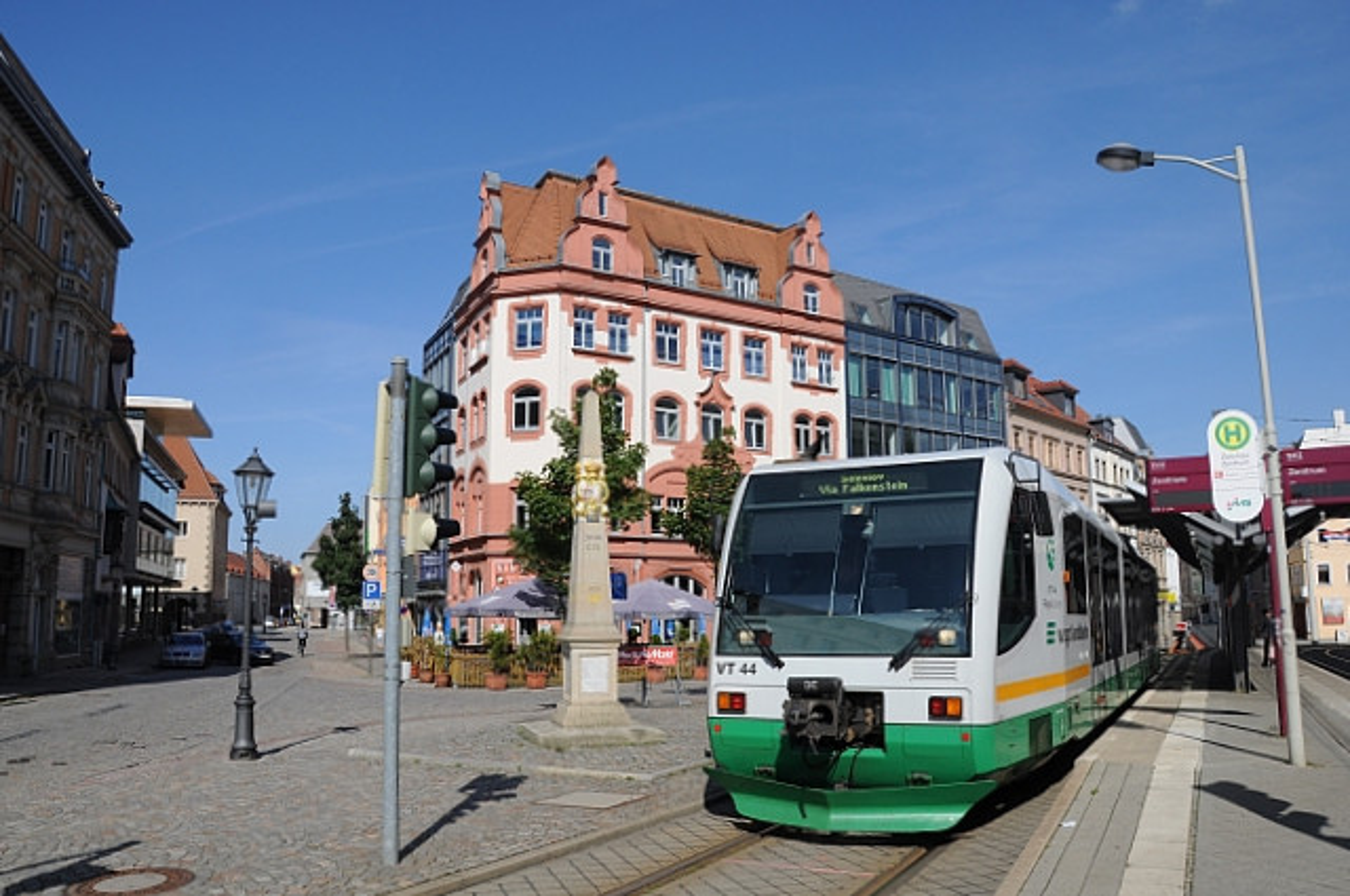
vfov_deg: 47.8
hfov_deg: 67.4
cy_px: 448
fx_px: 1011
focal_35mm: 27
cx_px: 675
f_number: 10
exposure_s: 1/400
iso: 200
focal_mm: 18
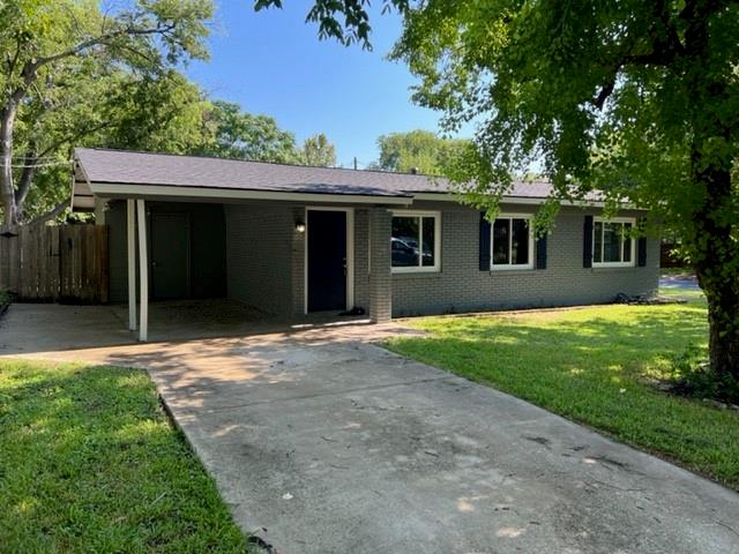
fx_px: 555
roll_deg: +0.4
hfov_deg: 67.3
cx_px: 370
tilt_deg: -2.1
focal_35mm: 26
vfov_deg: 53.1
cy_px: 277
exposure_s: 1/797
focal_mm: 5.7
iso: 50
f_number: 1.5
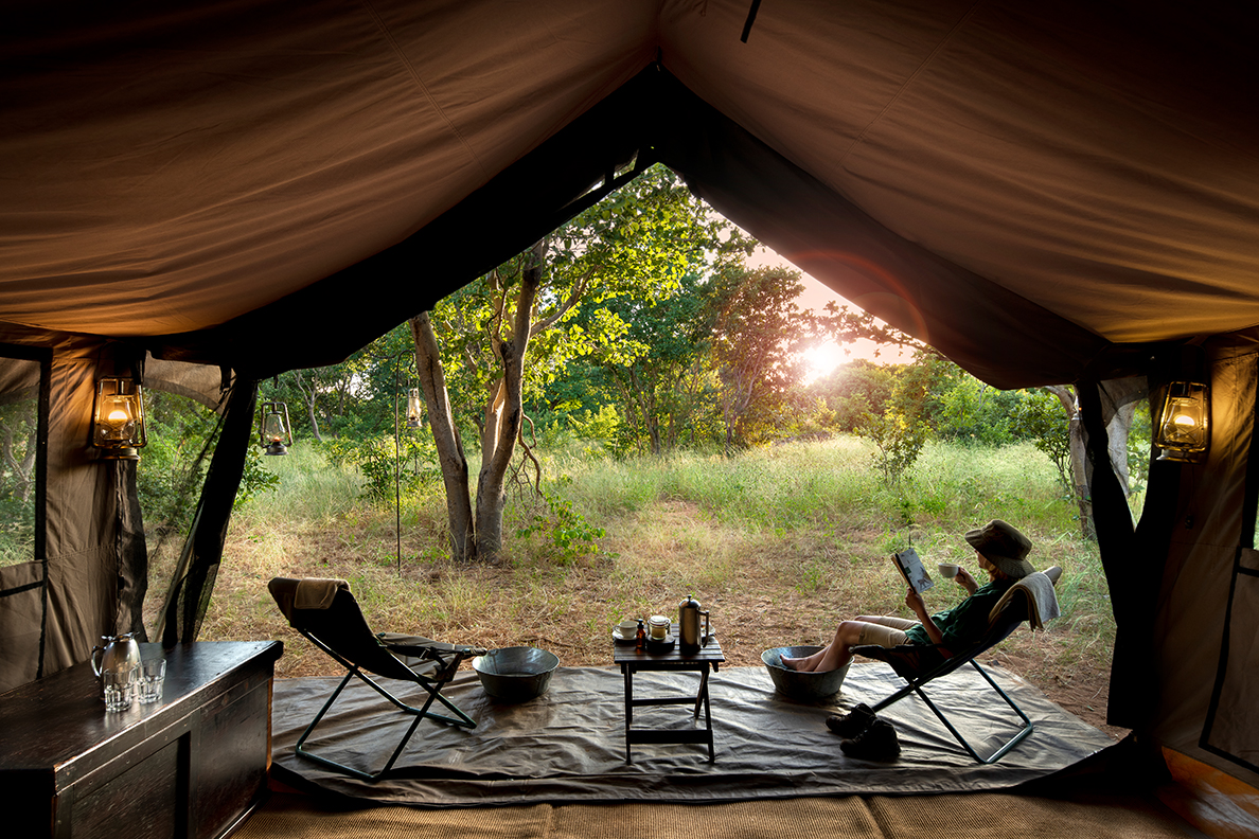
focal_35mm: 22
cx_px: 630
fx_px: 769
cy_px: 420
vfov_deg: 57.2
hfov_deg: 78.6
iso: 200
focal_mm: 22
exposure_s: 1/20
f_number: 8
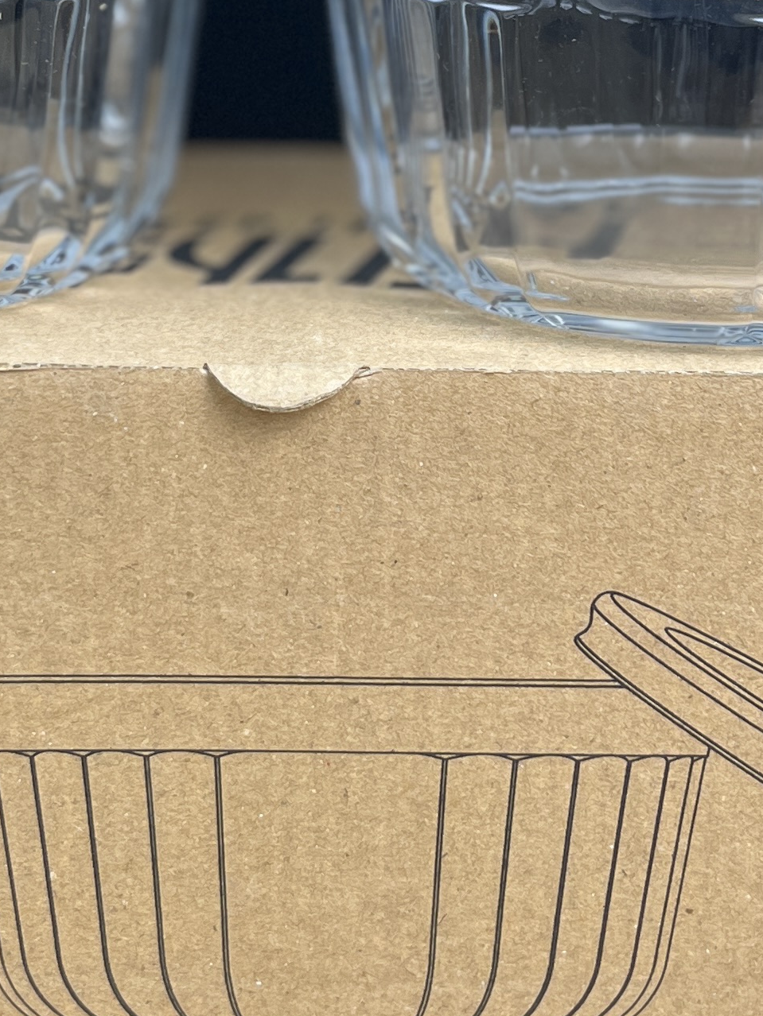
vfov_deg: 23.5
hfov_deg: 18.0
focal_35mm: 82
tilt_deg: -13.8
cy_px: 200
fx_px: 2409
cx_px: 328
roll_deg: +0.1
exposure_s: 1/100
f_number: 1.6
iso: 50
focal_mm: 5.1
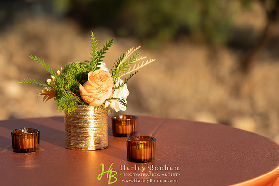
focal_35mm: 112
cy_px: 93
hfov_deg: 18.3
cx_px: 140
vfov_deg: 12.3
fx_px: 867
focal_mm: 105
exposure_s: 1/1250
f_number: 4
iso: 160
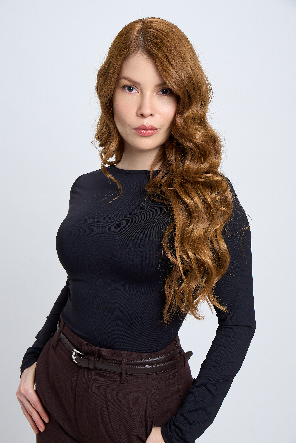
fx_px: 925
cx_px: 148
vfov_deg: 27.0
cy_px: 222
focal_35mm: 75
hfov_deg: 18.2
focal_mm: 50
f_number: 9
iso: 125
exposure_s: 1/125
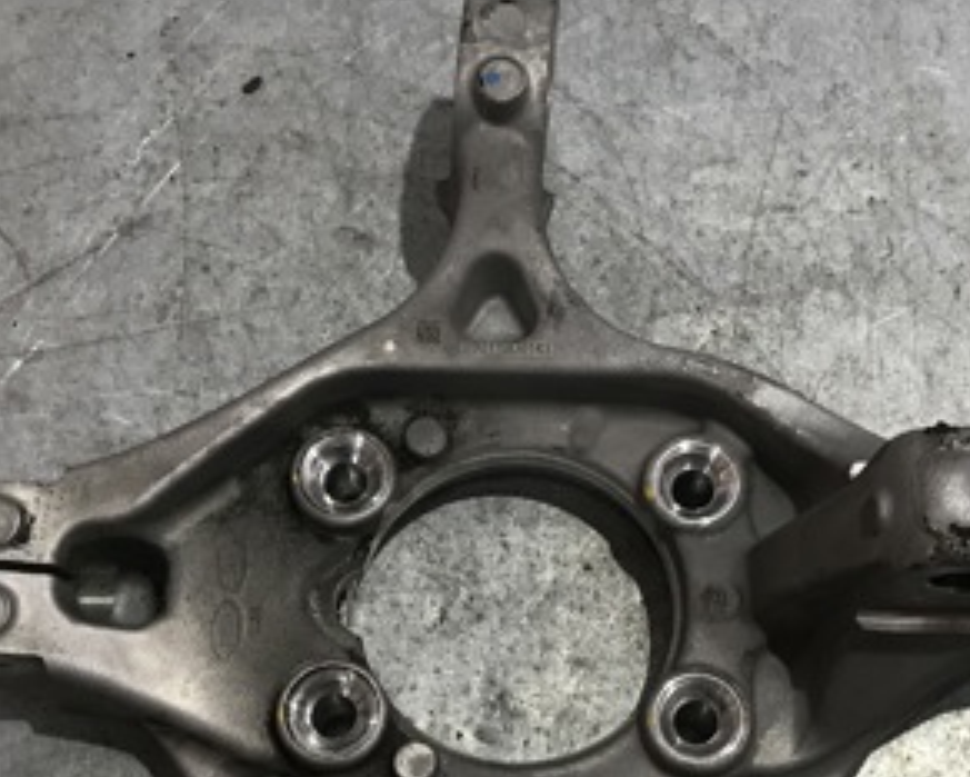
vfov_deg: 25.2
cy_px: 565
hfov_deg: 31.4
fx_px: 1723
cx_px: 553
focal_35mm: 60
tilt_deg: -74.2
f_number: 1.8
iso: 40
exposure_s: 1/15
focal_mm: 3.99
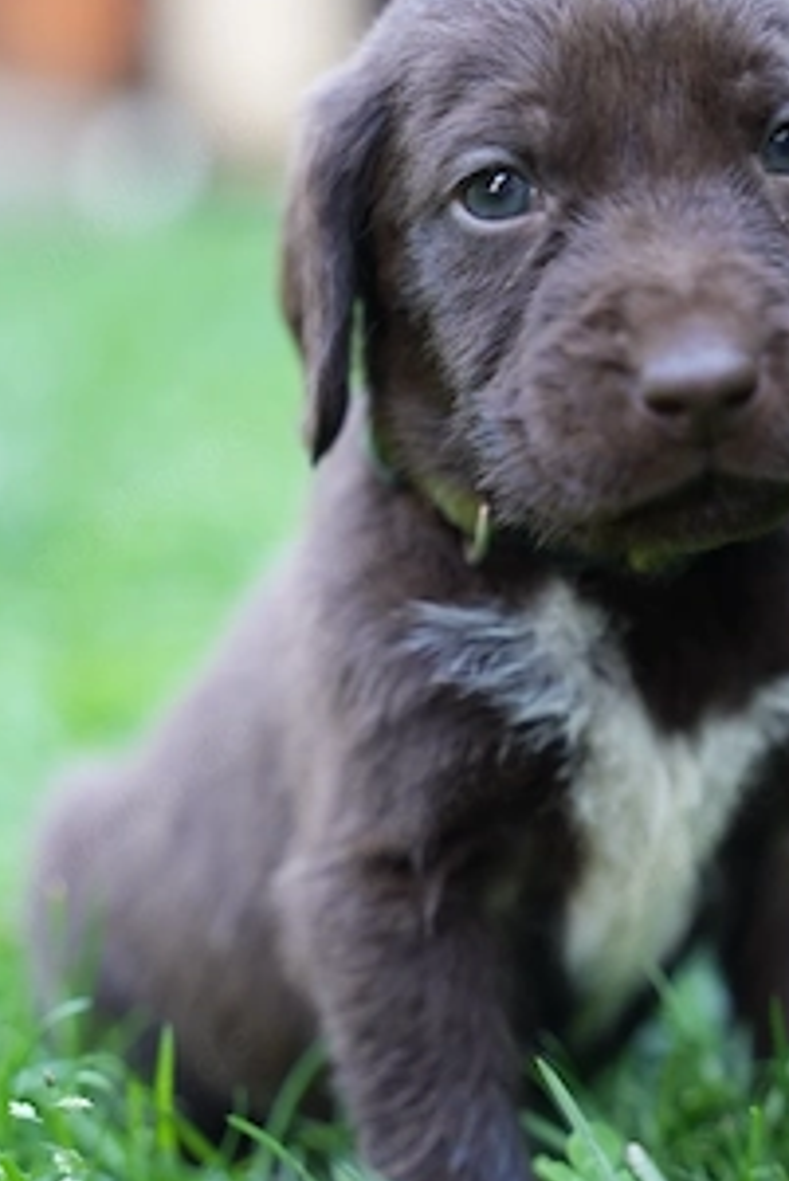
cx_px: 526
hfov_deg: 15.5
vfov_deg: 23.0
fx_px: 2899
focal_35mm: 88
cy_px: 638
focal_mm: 59.2
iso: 320
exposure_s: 1/60
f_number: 2.8
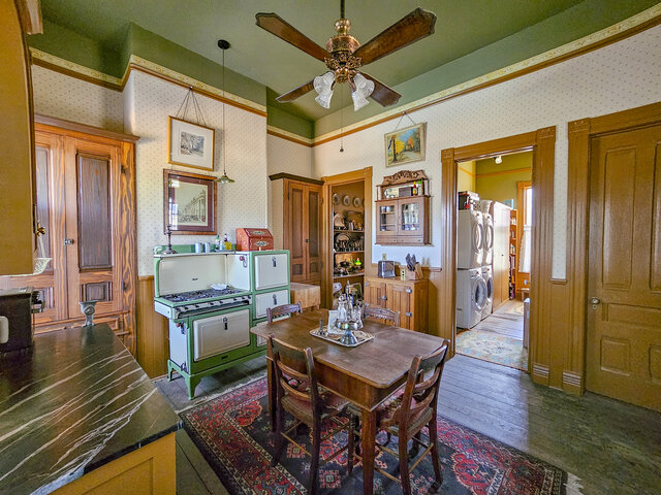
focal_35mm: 13
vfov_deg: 89.9
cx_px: 330
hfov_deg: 106.2
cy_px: 248
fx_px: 248
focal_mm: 2.2
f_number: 2.2
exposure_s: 1/25
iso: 800
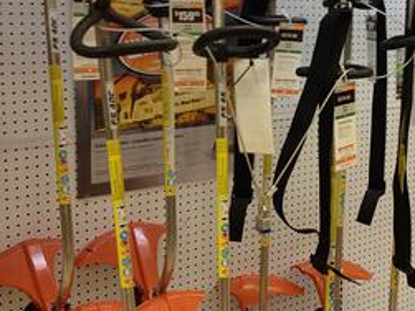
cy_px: 81
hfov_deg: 28.5
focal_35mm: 65
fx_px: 779
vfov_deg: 22.4
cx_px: 384
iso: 64
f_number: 2.4
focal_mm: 4.28
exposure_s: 1/24
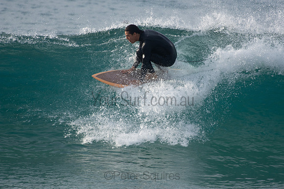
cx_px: 142
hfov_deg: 2.7
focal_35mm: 750
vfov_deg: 1.8
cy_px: 94
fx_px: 5918
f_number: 5.6
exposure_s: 1/2000
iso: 500
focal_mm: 500
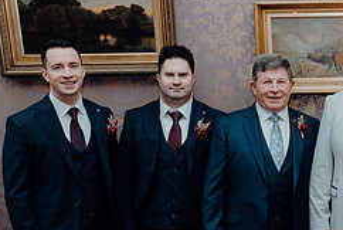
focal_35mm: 67
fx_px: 639
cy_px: 165
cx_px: 370
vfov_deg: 20.2
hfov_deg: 27.6
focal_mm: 28
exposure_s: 1/160
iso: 2500
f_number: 5
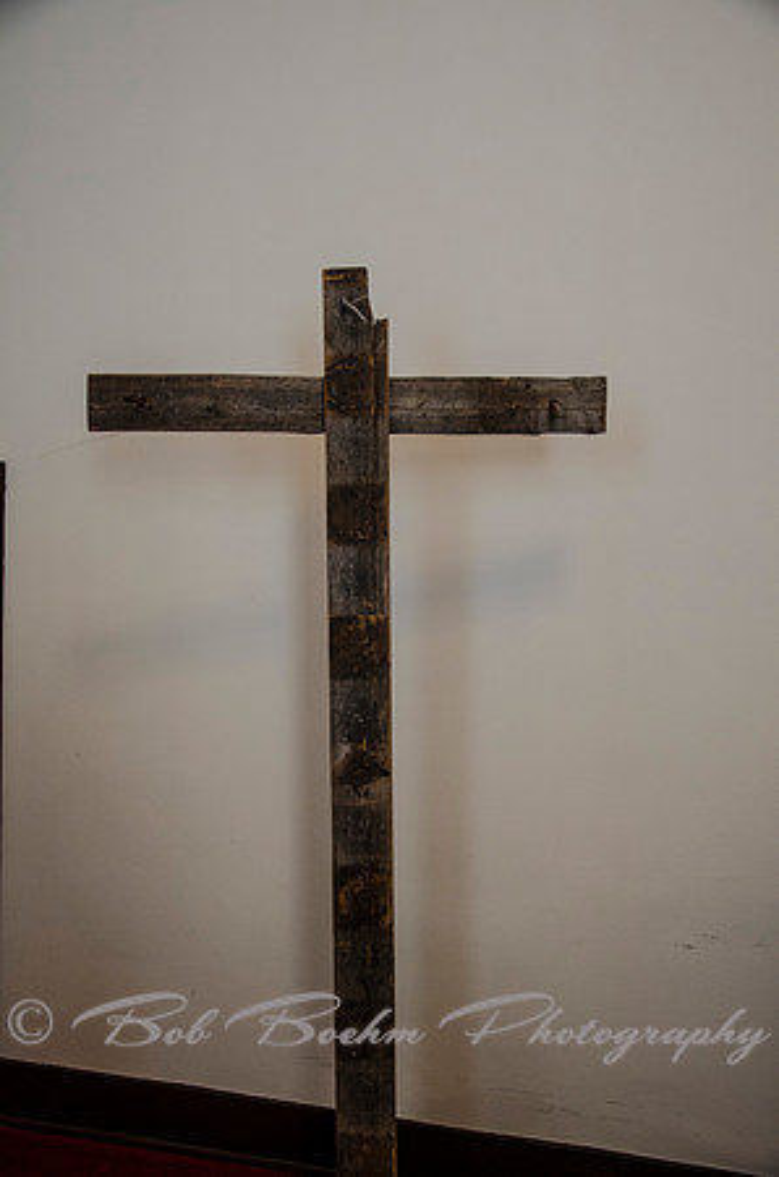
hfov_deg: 39.8
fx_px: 1076
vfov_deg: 57.3
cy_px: 588
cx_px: 390
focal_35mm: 33
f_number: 3.8
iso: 800
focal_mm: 22
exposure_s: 1/60
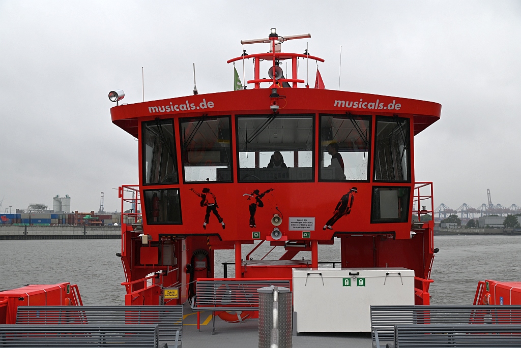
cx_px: 260
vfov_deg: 28.1
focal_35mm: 48
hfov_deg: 41.1
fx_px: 695
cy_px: 174
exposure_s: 1/250
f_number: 5.6
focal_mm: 48
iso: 200
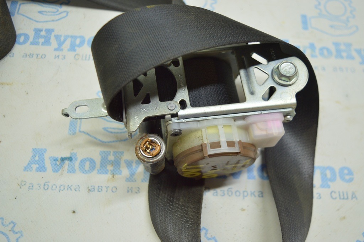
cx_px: 182
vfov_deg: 36.8
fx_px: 364
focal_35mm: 36
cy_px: 121
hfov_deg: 53.2
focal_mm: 24
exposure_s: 1/60
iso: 400
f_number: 4
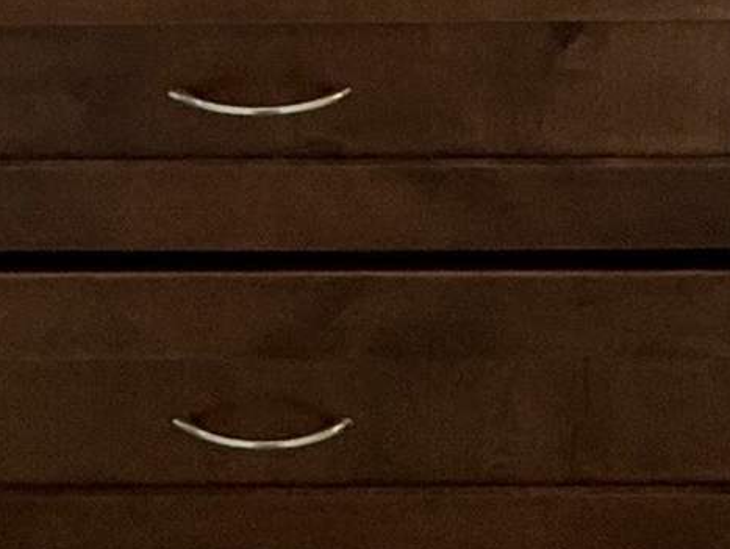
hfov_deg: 21.3
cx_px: 295
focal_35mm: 92
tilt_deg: -6.6
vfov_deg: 13.1
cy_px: -658
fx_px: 1942
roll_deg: -0.2
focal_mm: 2.22
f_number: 2.2
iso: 80
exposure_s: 1/120
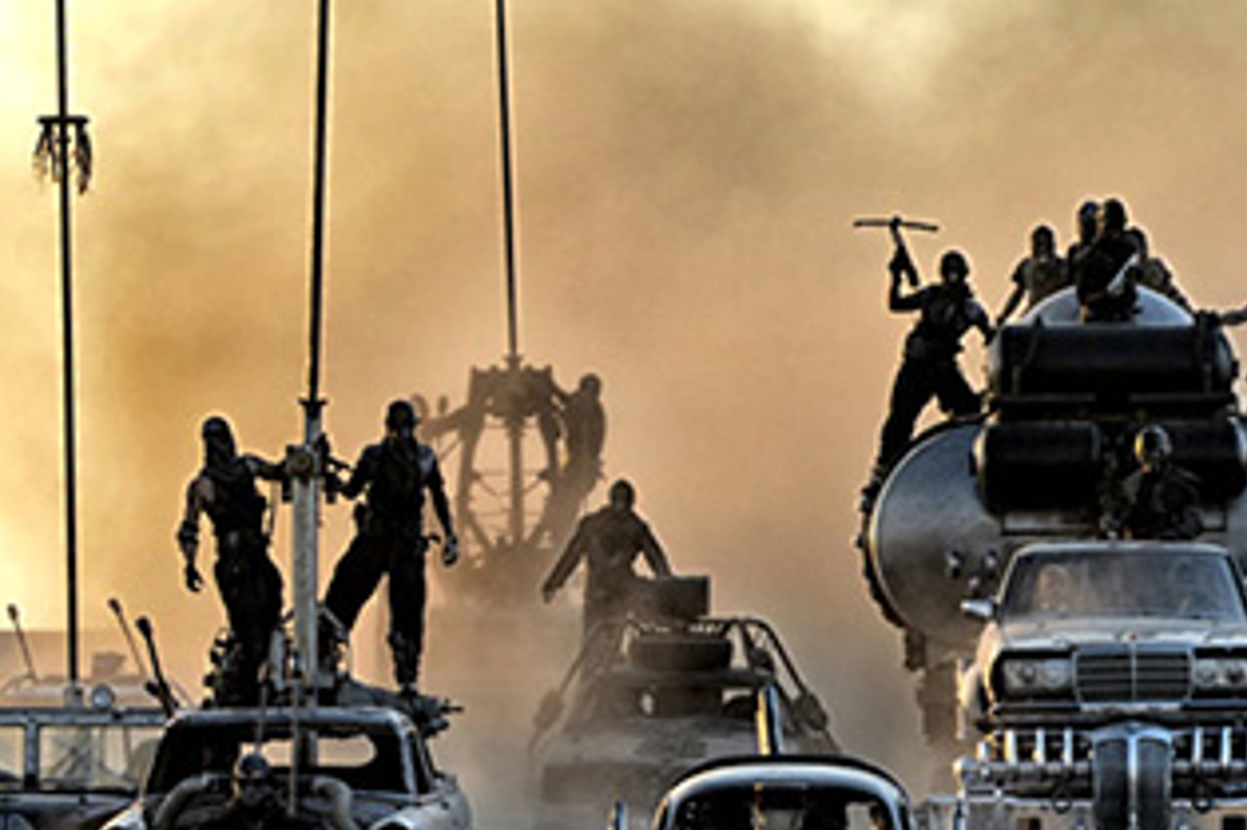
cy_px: 405
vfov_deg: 5.4
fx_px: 8863
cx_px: 1096
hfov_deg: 8.0
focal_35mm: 256
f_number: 4.8
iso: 800
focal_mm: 120
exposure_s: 1/320
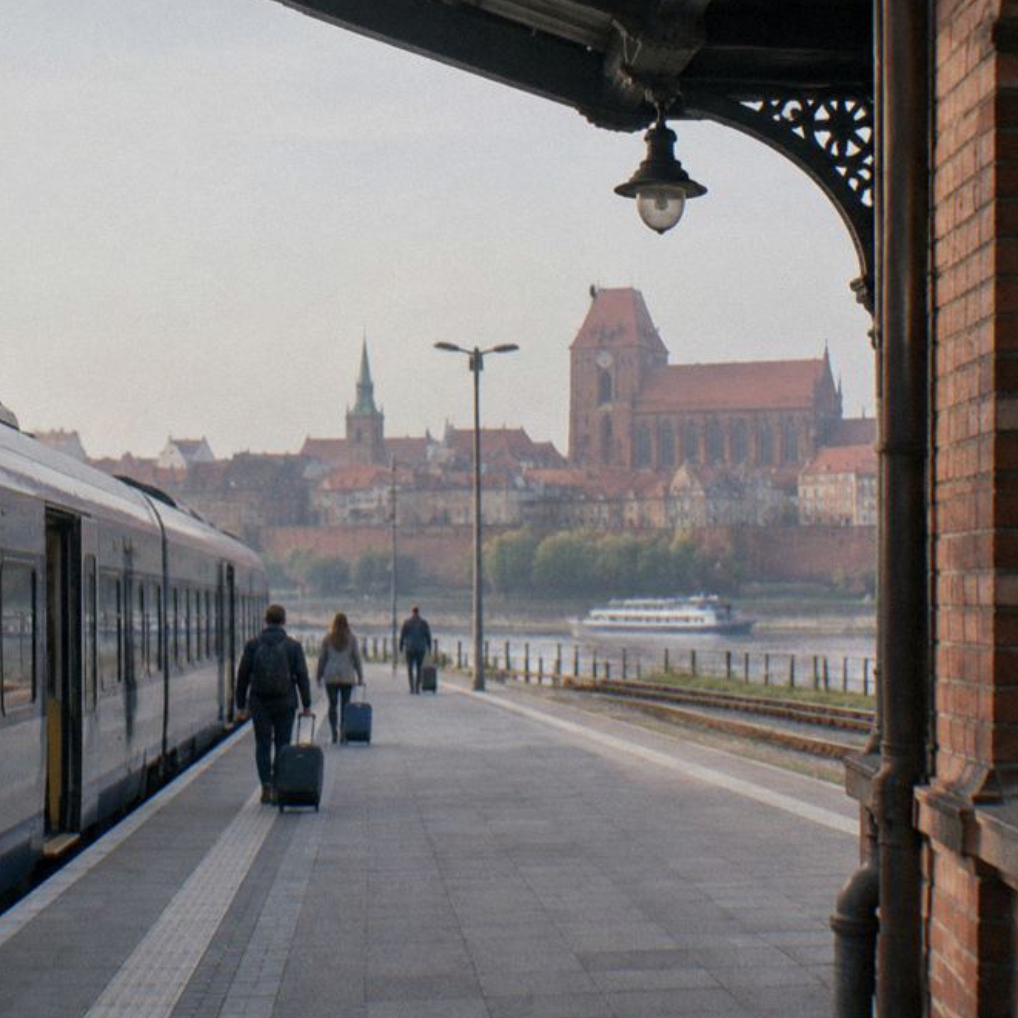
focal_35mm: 45
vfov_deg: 37.6
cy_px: 507
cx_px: 687
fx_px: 1497
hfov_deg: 37.1
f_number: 8
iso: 400
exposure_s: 1/400
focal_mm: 35
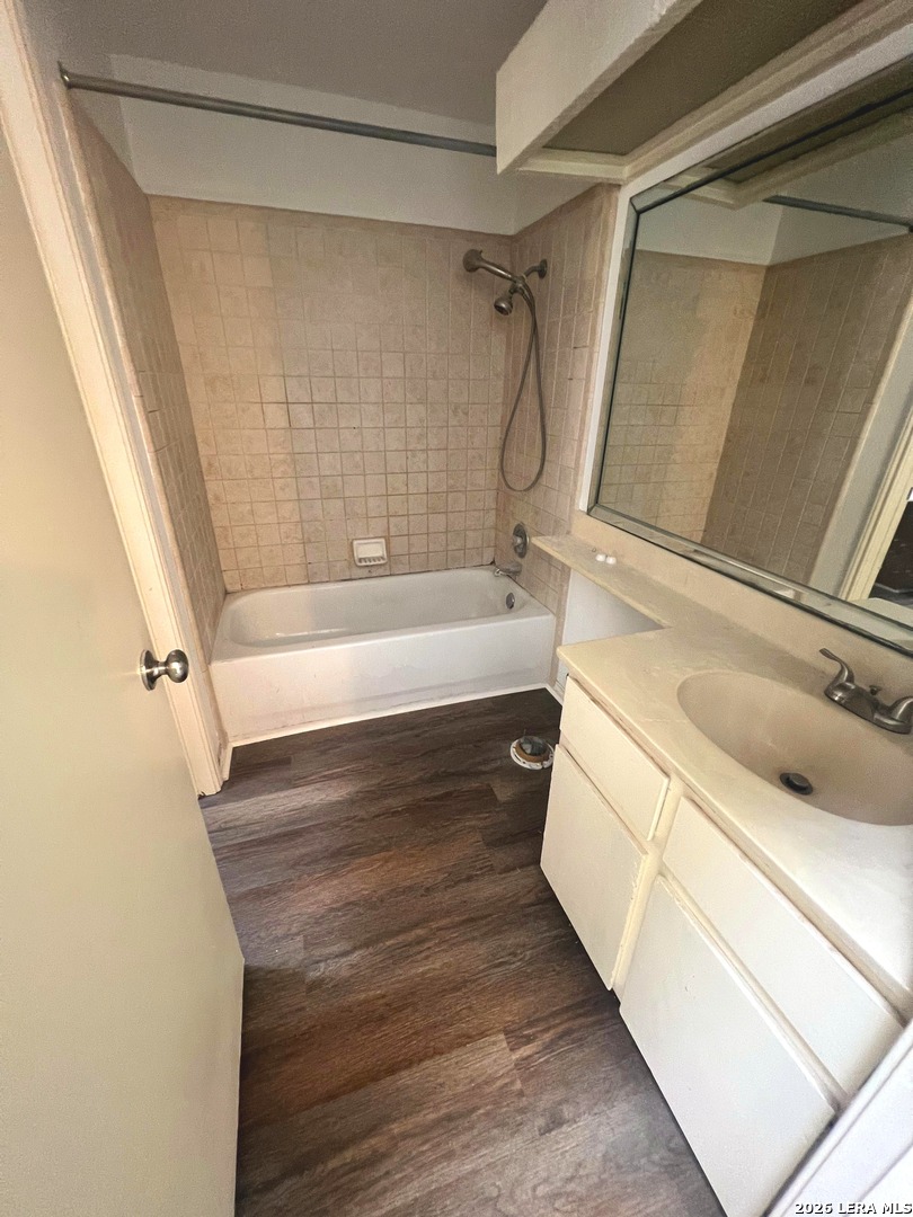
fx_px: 457
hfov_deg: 89.9
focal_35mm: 13
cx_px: 456
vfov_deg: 106.2
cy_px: 608
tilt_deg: -24.3
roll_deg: -1.0
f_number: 1.8
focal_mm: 1.57
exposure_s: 1/20
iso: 250
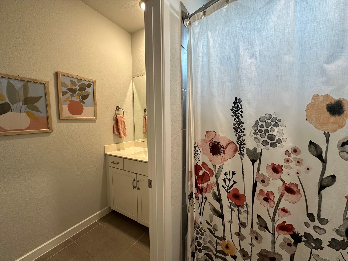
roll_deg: +0.4
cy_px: 130
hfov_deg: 102.1
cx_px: 174
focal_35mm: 14
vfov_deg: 85.7
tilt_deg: -4.3
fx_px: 141
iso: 200
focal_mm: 2.22
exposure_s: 1/60
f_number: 2.2
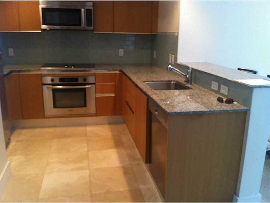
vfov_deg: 40.7
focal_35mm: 35
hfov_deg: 52.6
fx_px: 273
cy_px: 102
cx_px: 135
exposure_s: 1/15
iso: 125
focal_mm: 3.85
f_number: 2.8
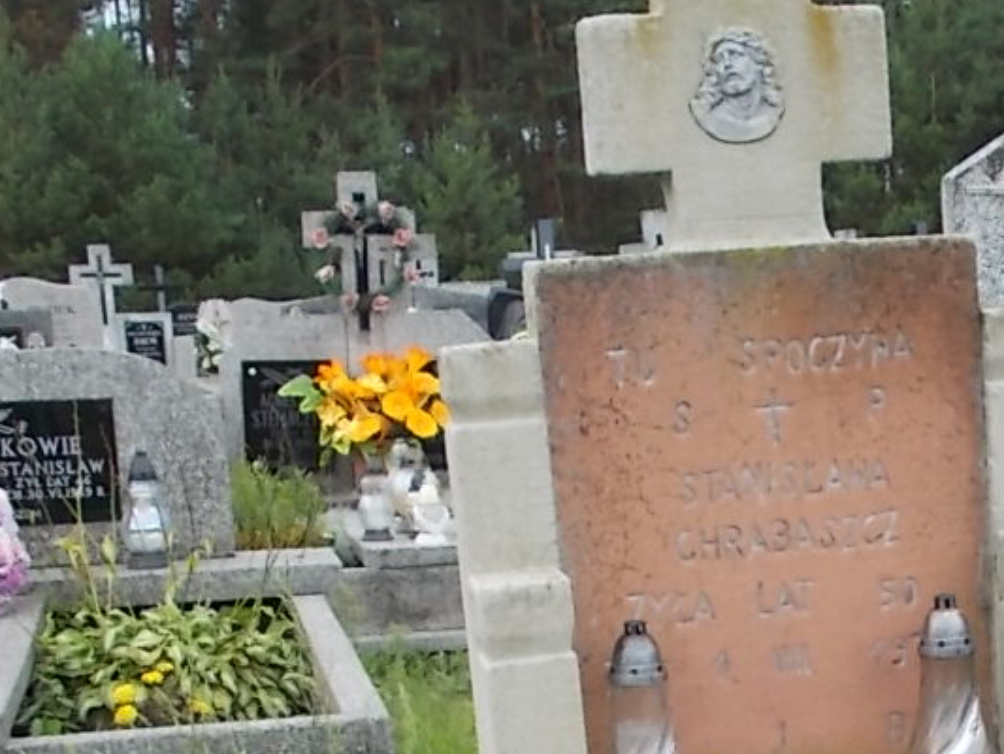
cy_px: 801
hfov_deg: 24.5
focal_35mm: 78
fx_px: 2263
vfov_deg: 18.3
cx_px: 834
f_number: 3.2
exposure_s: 1/320
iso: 80
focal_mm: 4.6
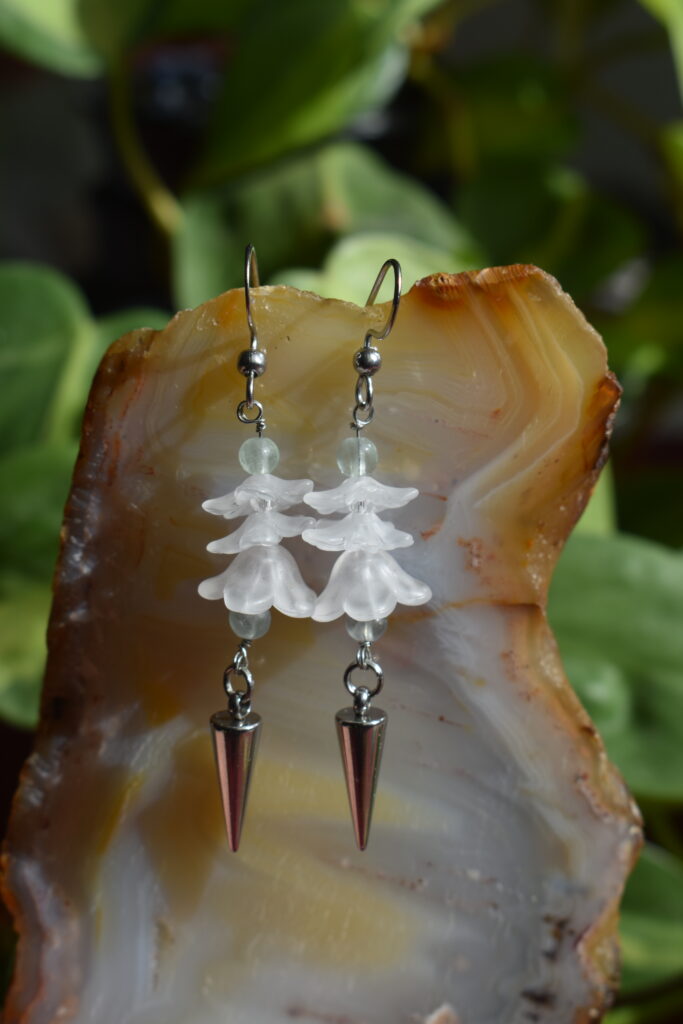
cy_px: 512
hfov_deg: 21.6
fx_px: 1792
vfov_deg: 31.9
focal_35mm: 63
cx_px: 342
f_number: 8
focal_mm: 42
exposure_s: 1/200
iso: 100
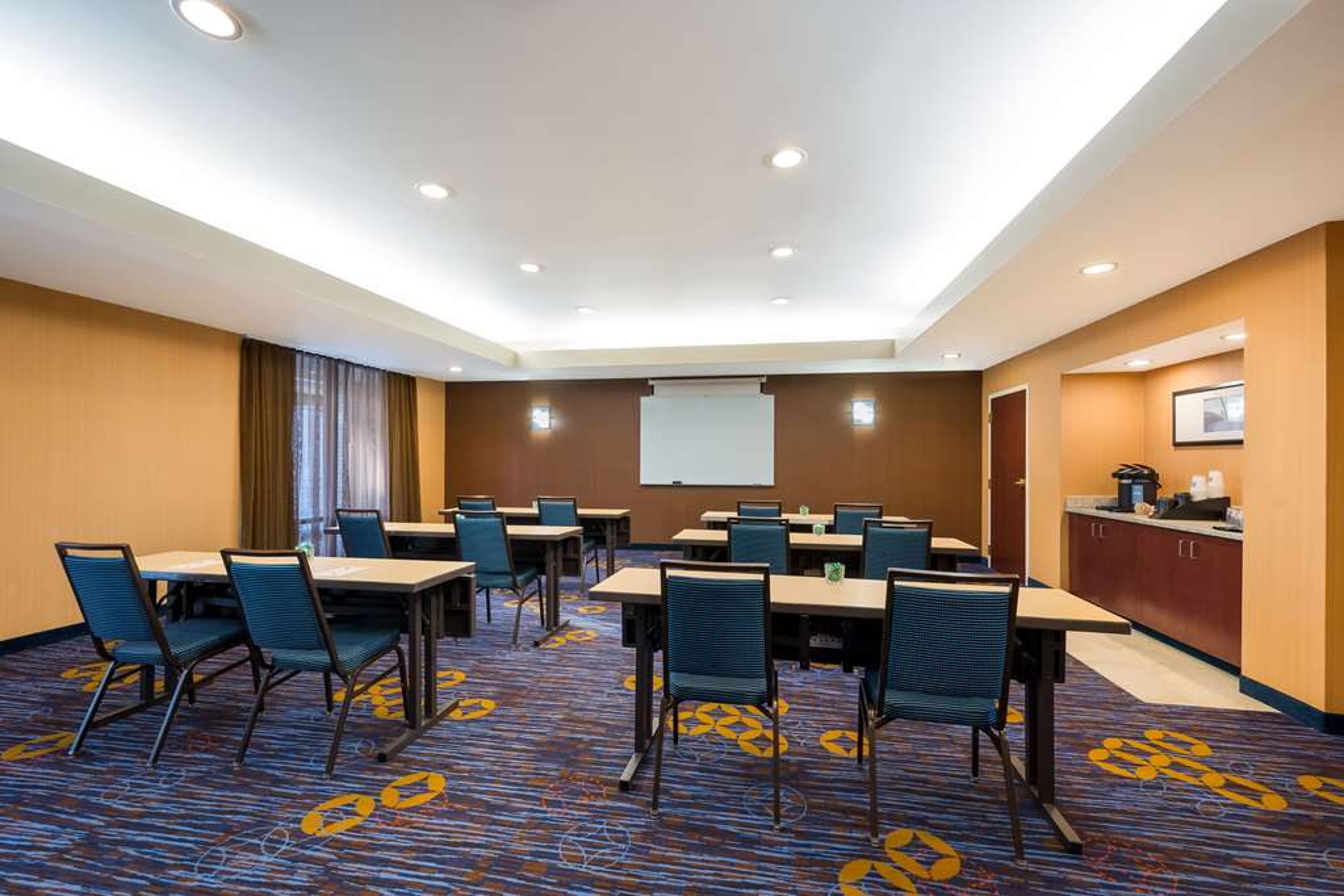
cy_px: 448
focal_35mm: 14
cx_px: 672
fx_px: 523
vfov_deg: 81.2
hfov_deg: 104.3
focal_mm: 14
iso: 400
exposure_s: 1/1.67
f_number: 8
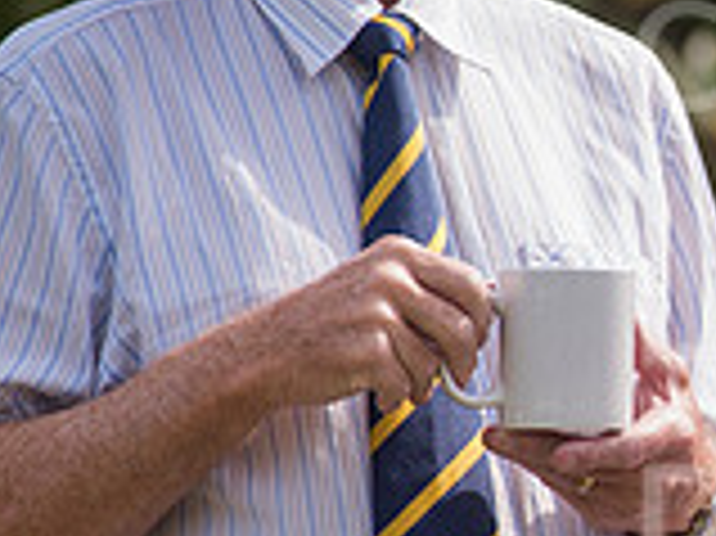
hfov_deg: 1.9
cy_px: 331
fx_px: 21805
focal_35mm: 1055
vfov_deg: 1.4
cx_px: 1225
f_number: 5.6
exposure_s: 1/1600
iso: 400
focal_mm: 300
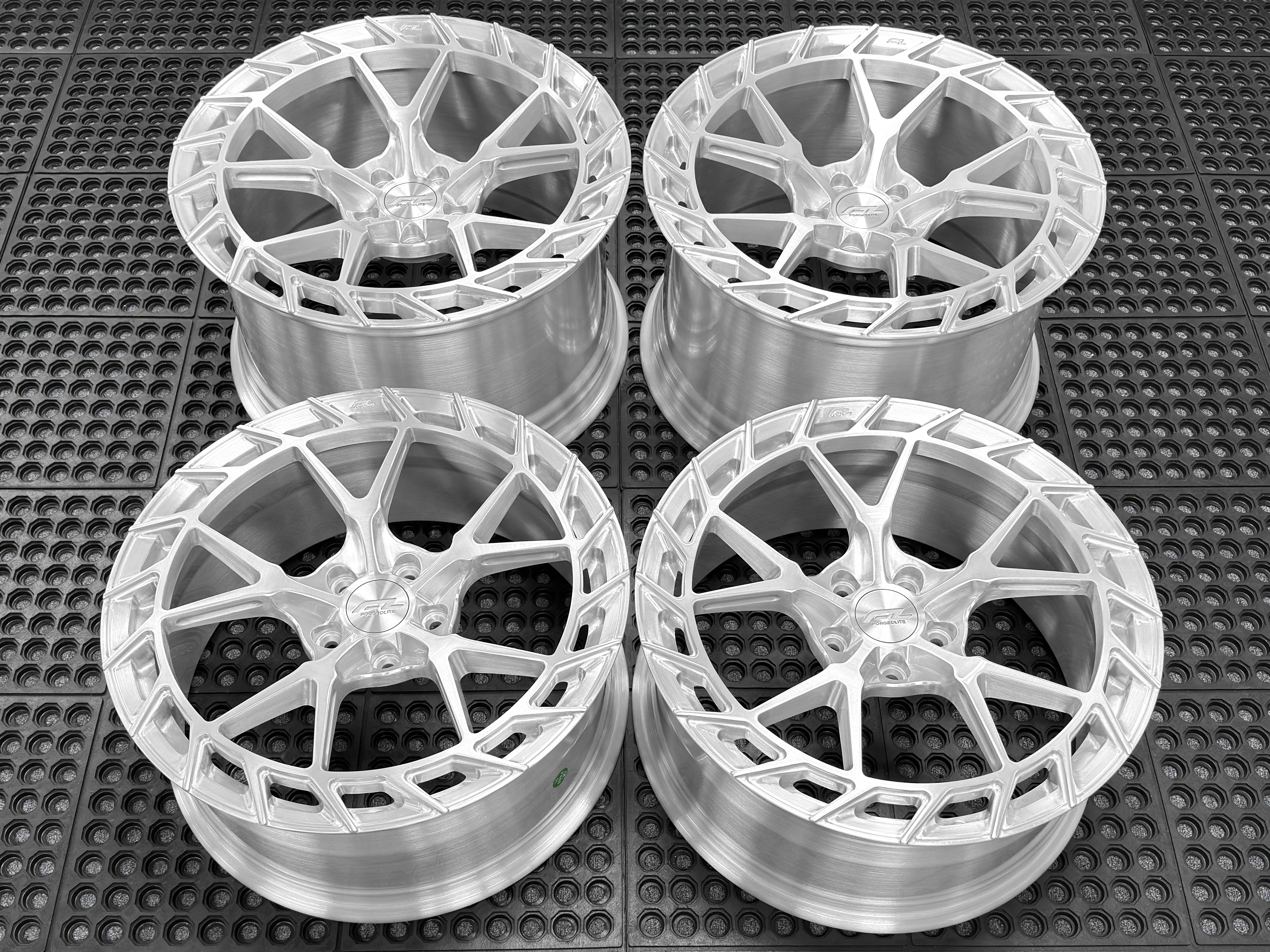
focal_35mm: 35
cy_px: 476
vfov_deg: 40.7
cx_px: 635
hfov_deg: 52.6
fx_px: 1284
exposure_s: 1/60
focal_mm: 6.76
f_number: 1.78
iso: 160
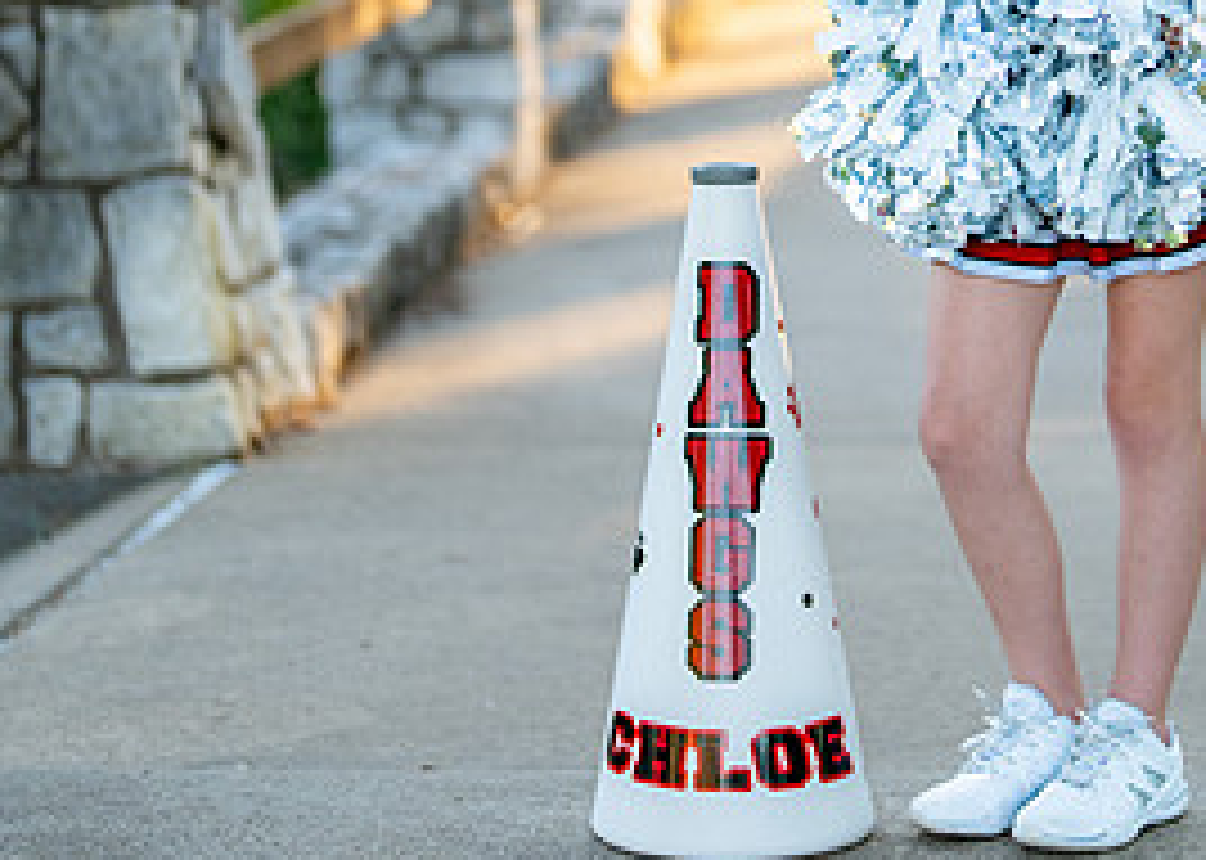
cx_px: 1060
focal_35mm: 132
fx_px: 4518
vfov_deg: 10.7
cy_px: -86
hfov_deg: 15.1
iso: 200
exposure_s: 1/1000
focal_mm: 50
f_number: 1.2
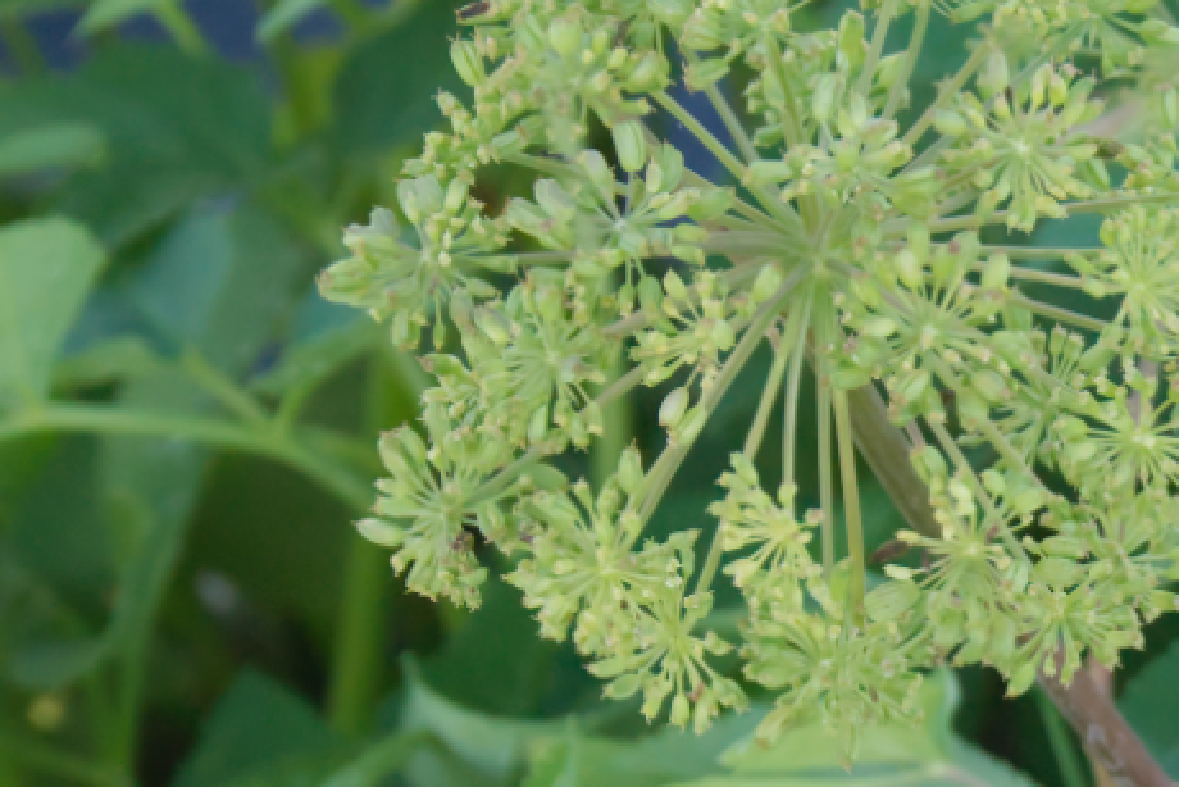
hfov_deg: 9.5
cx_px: 1215
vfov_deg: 6.4
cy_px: 502
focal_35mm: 215
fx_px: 7053
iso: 2500
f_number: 9
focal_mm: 55
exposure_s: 1/500
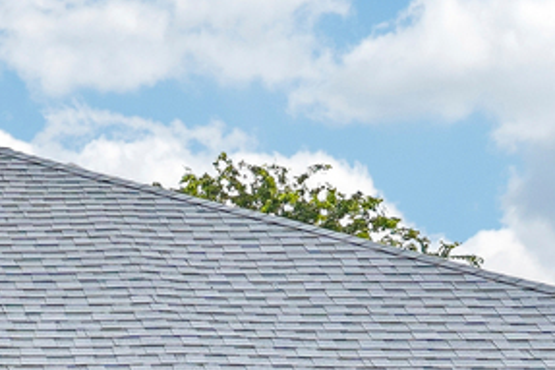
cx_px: -151
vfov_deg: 9.2
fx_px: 2216
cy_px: 599
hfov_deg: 13.8
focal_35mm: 144
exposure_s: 1/160
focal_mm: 25.5
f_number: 8
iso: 100
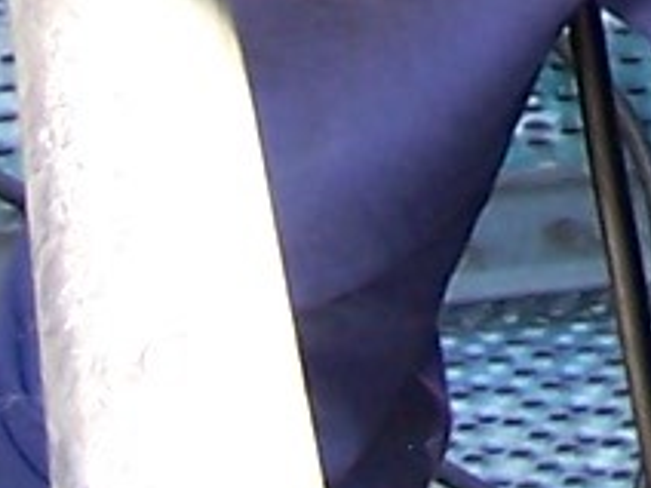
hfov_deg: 6.0
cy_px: -1390
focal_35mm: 313
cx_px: 1600
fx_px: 5886
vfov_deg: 4.4
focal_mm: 6.7
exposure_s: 1/125
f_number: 2.8
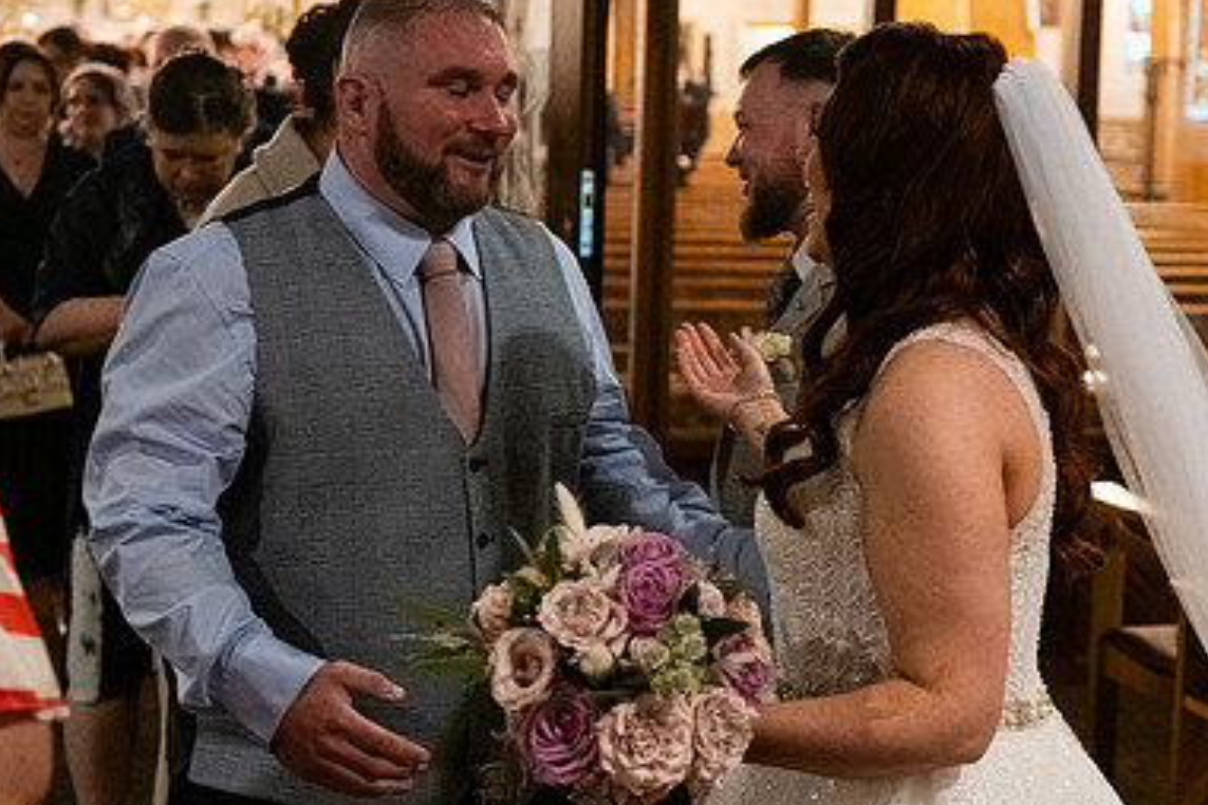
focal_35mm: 73
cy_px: 325
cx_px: 809
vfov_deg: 18.7
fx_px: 2449
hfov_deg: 27.5
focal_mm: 48
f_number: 3.5
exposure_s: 1/160
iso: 2500
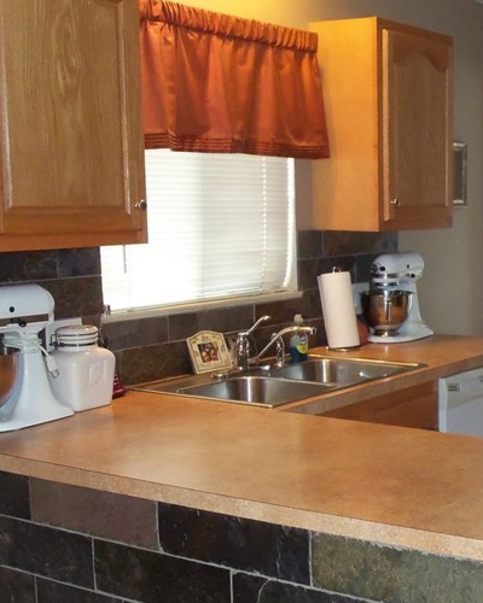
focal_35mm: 58
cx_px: 548
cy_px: 364
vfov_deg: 32.4
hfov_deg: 24.3
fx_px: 1036
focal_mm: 5.2
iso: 200
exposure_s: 1/30
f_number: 3.4
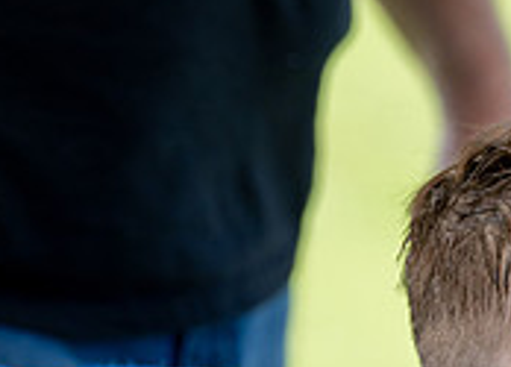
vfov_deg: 3.3
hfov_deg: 4.6
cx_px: 667
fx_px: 6340
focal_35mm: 436
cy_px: 472
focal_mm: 107
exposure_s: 1/1000
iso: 160
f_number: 2.8
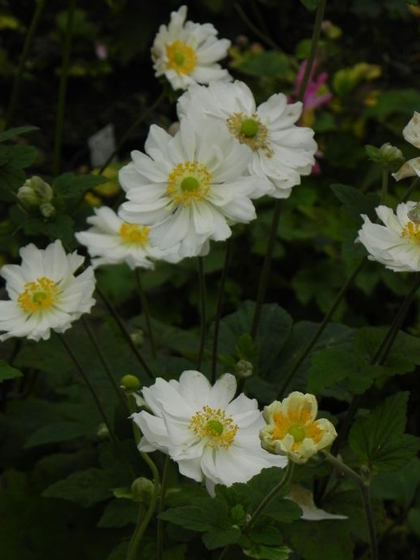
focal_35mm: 168
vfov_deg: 11.8
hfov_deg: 8.8
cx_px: 198
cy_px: 287
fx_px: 2720
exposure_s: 1/160
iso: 160
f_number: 5
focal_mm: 25.7
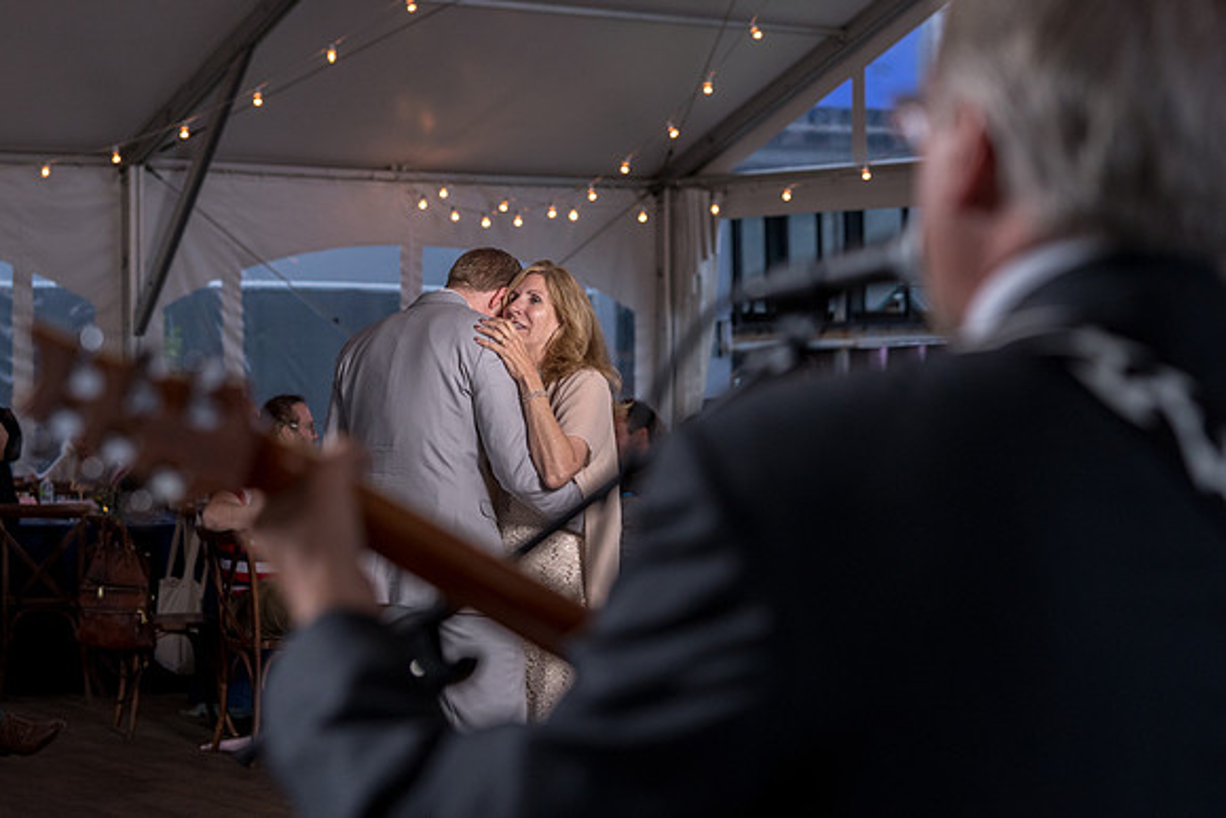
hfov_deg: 25.5
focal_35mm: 80
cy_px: 392
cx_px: 588
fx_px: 2713
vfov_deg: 17.1
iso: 1600
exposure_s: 1/200
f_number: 4
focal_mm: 70
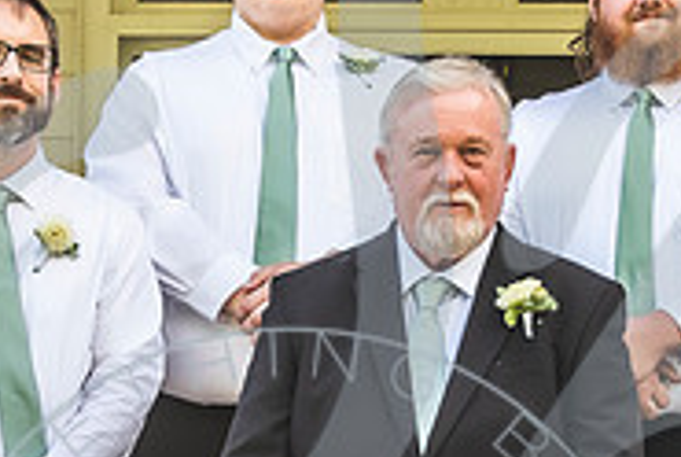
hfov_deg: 17.3
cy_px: 398
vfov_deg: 11.6
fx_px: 2236
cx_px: 433
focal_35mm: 118
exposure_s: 1/400
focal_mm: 35
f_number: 7.1
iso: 640
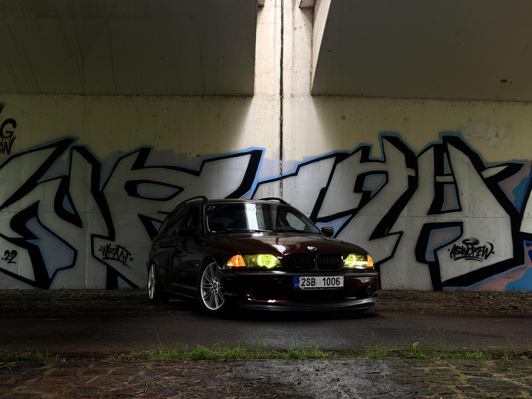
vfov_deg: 30.3
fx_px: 738
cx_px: 266
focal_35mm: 48
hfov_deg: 39.7
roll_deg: -0.6
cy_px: 200
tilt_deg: +4.8
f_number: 1.78
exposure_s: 1/77
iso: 100
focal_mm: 6.76
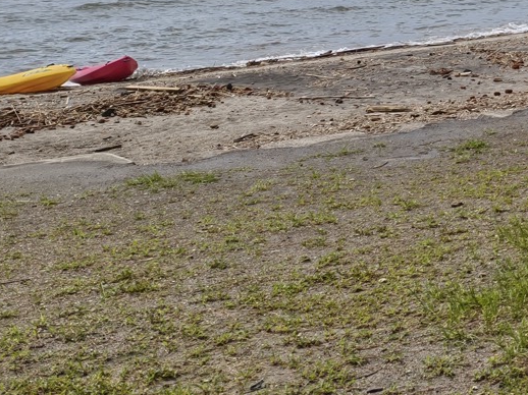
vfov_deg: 15.0
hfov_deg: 18.7
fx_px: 1387
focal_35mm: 91
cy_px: -201
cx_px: 819
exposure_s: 1/4530
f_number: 1.67
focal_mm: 6.62
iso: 50
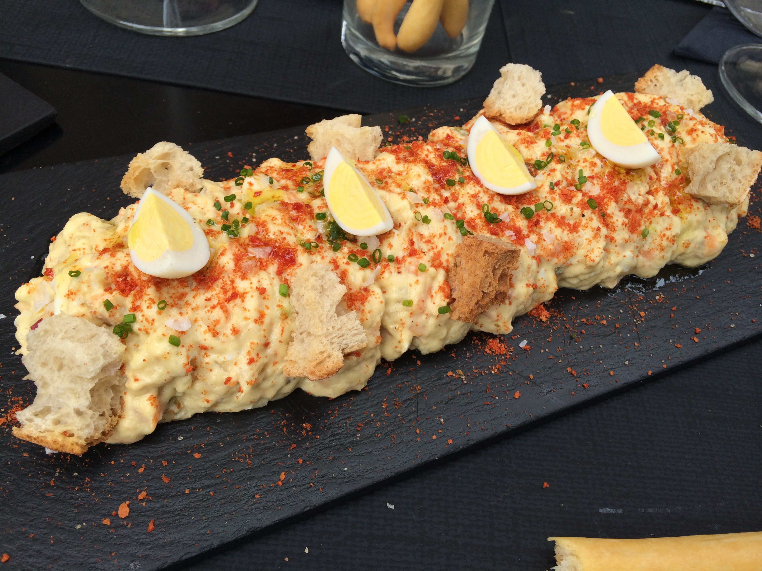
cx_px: 381
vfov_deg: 46.8
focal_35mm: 30
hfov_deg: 60.0
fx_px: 660
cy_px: 286
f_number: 2.2
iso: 32
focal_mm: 4.12
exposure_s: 1/345
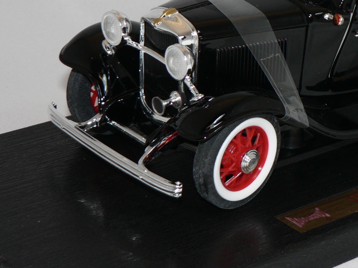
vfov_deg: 10.9
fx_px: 1406
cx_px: 326
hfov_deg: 14.4
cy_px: 47
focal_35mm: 136
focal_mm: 11.6
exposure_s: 1/60
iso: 80
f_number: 3.2
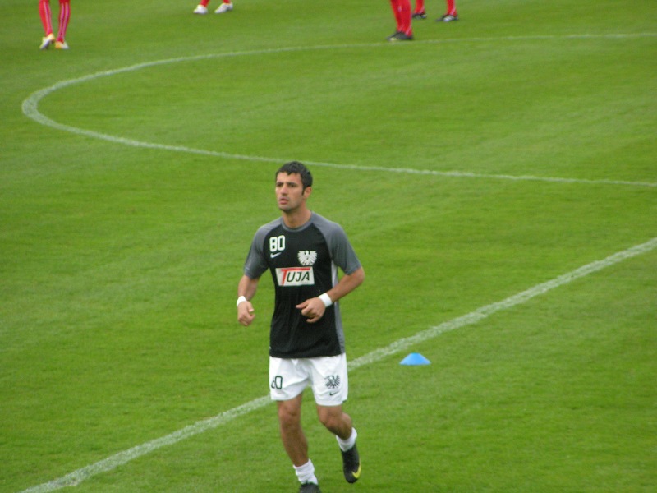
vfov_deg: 5.0
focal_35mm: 297
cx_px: 328
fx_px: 5637
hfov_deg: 6.7
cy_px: 246
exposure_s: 1/400
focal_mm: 45.4
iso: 160
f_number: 3.5
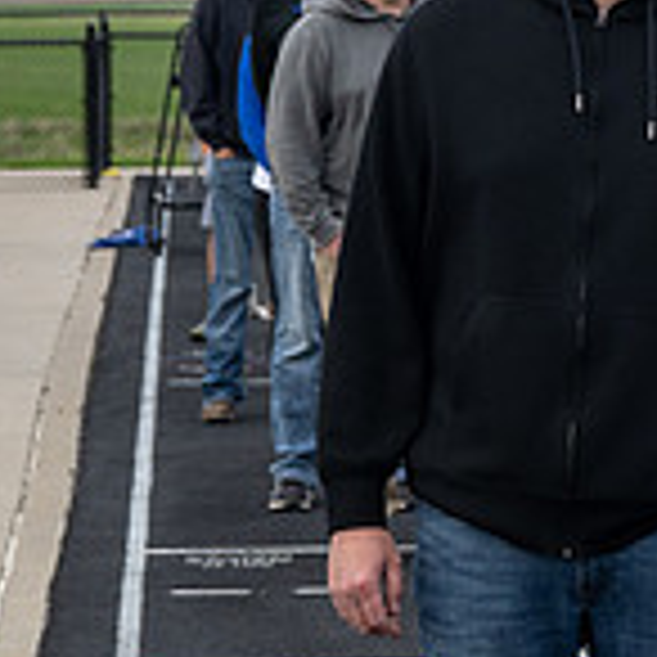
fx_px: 5025
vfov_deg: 7.5
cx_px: 1191
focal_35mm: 234
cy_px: 61
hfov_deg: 7.3
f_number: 4.5
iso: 200
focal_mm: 46
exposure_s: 1/800
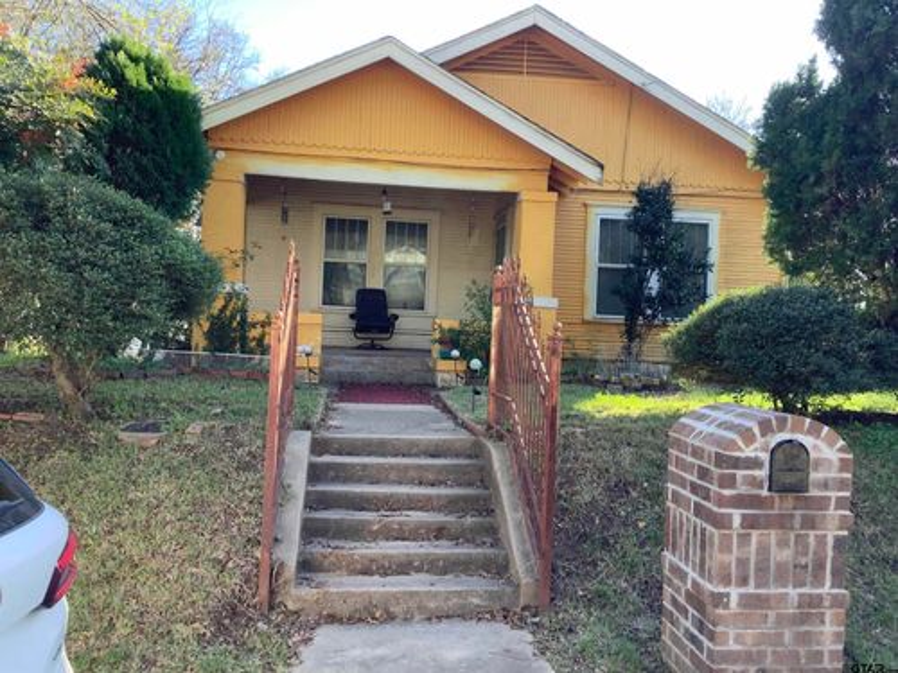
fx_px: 804
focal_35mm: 31
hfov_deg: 58.4
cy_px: 336
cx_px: 449
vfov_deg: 45.4
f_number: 2.4
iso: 40
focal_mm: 3.3
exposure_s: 1/120
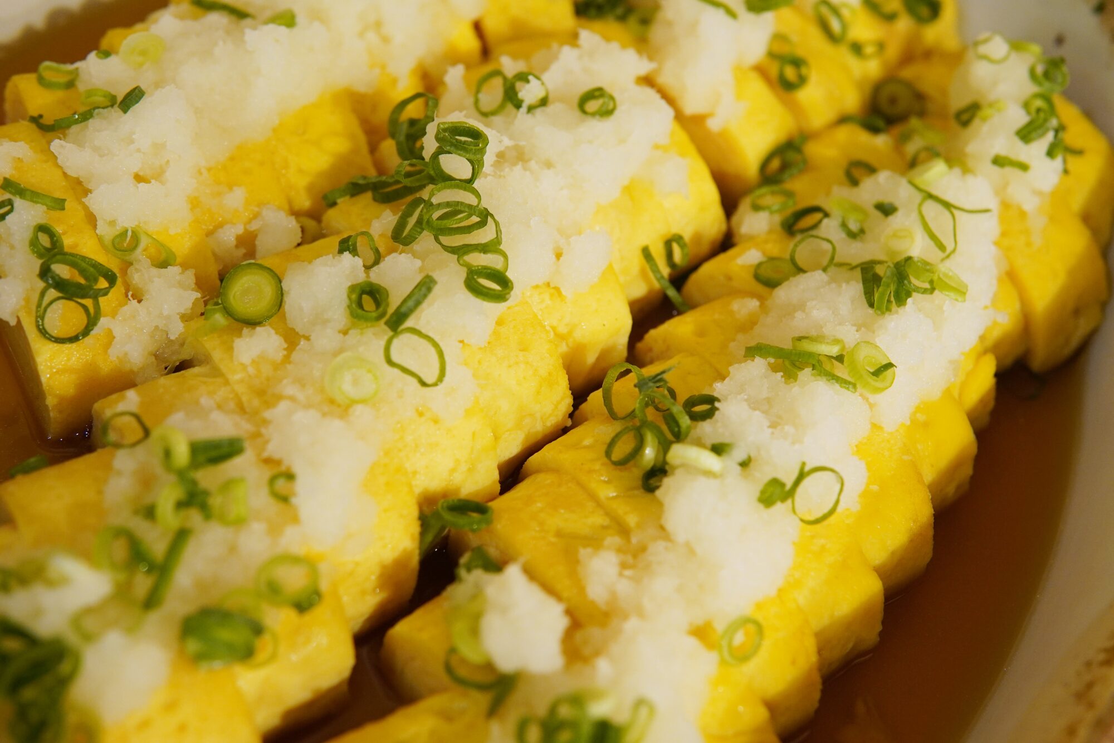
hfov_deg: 43.6
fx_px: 1392
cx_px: 557
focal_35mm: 45
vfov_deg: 29.9
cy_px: 372
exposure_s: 1/50
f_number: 3.5
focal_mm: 30
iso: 1250
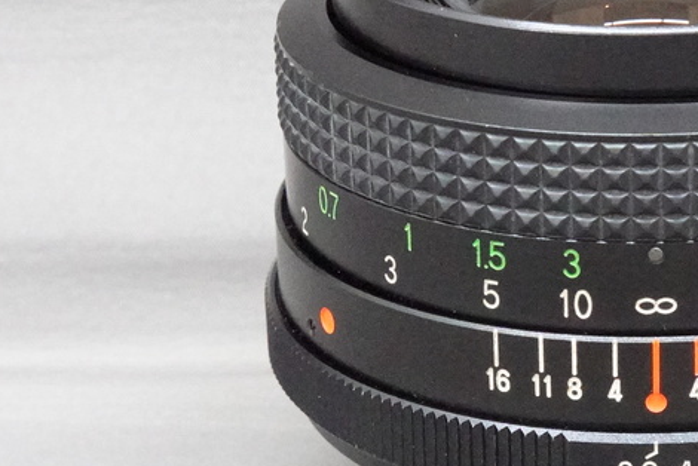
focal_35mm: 148
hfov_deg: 13.7
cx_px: 674
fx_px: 2871
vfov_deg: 9.3
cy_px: 226
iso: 6400
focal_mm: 21.56
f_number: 8
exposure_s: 1/50
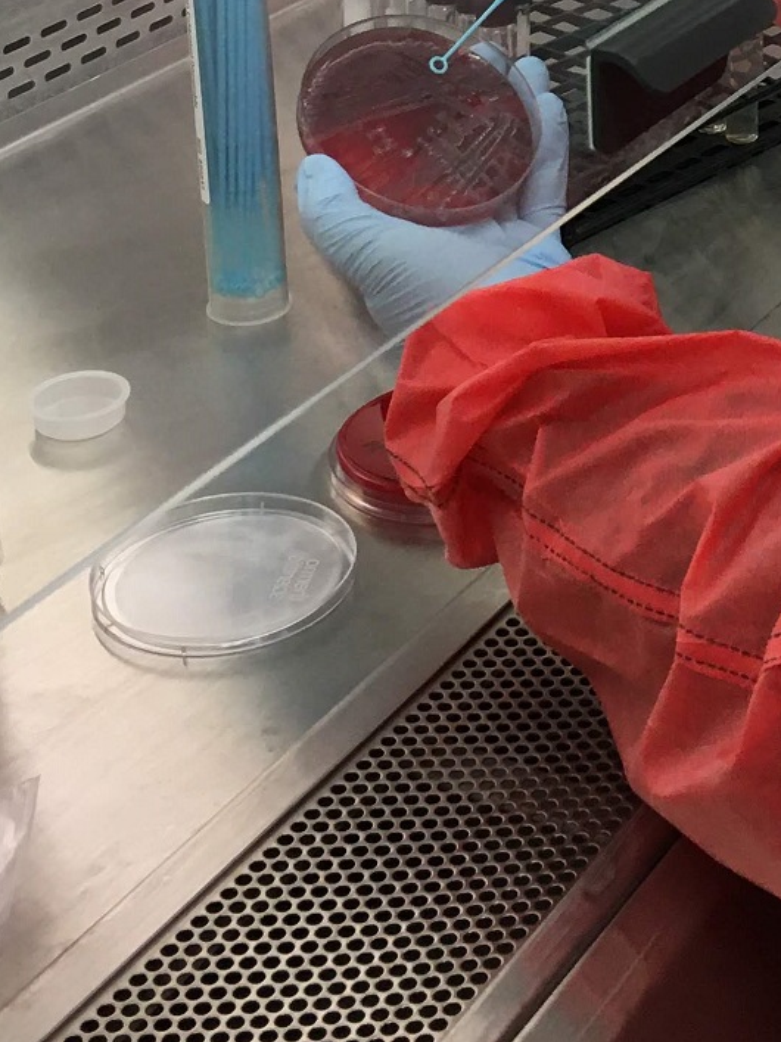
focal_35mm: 82
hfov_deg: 17.6
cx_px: 746
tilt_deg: -16.9
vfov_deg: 22.2
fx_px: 2468
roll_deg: +2.8
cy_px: -181
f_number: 2.2
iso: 40
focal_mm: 4.15
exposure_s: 1/30
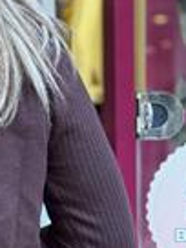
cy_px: 152
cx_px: -89
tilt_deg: -1.4
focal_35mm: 146
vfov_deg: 13.5
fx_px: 1046
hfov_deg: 9.9
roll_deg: +0.8
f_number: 1.78
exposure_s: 1/100
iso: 80
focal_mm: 6.76
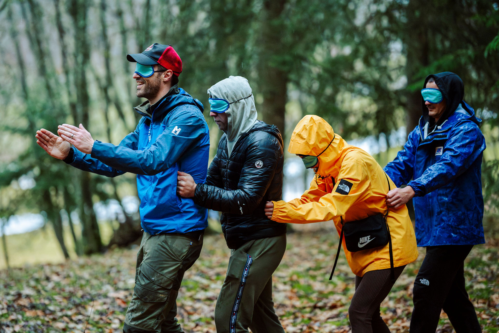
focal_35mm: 94
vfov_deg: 14.6
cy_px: 149
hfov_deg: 21.7
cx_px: 224
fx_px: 1300
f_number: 1.4
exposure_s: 1/320
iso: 5000
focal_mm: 85
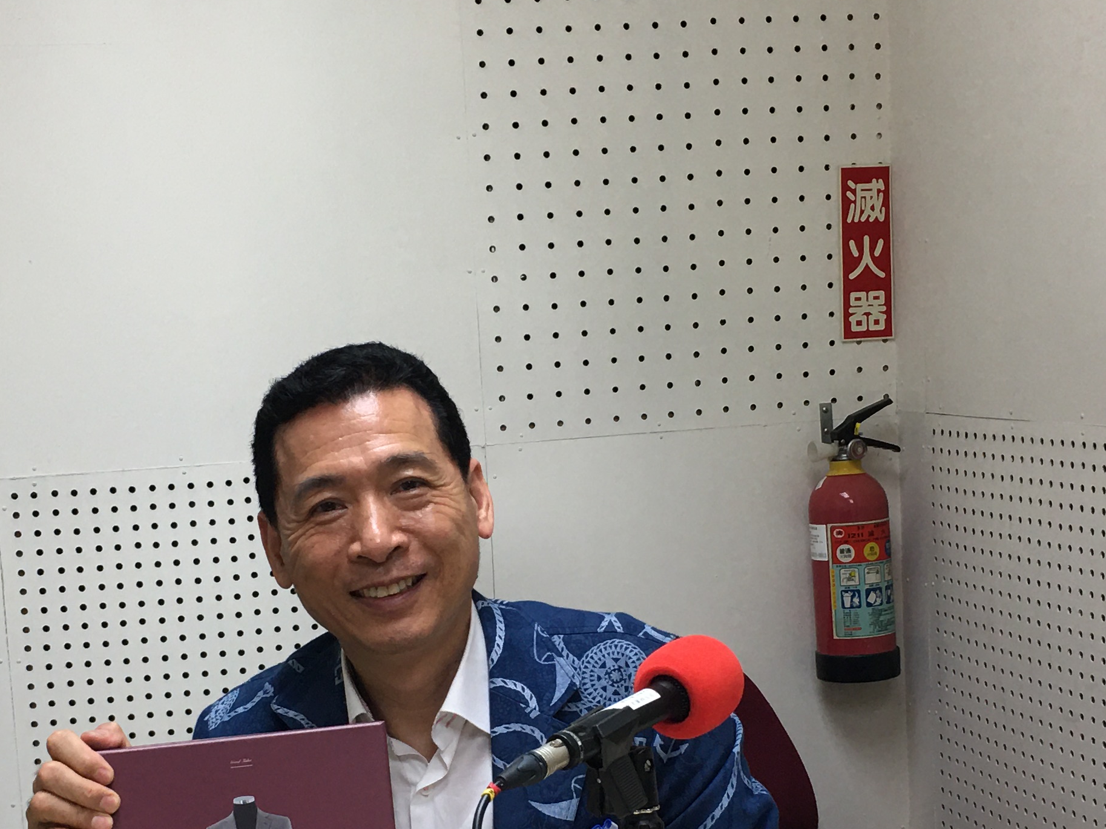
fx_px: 2045
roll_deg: +3.6
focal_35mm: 64
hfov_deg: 30.2
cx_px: 500
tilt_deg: -7.4
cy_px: 635
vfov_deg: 22.7
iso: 25
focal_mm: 4.15
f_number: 2.2
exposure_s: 1/30
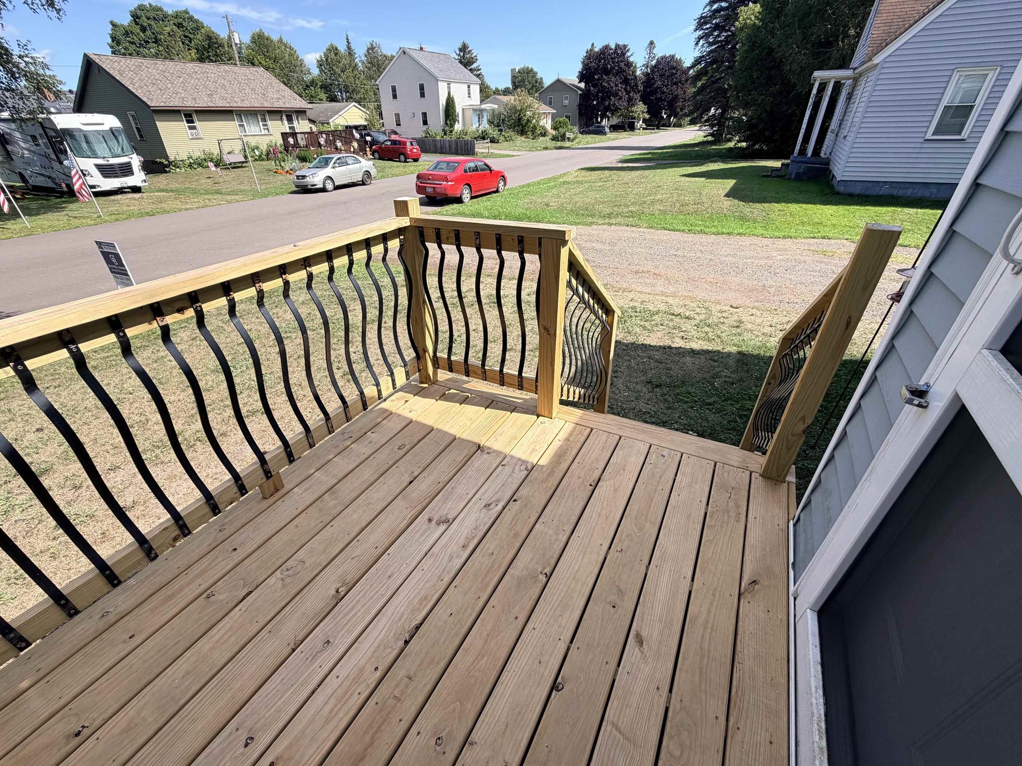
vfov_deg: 81.7
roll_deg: +2.0
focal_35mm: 15
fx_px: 443
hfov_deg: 98.2
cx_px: 500
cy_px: 405
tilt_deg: -32.8
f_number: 2.2
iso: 40
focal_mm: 2.22
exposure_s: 1/717
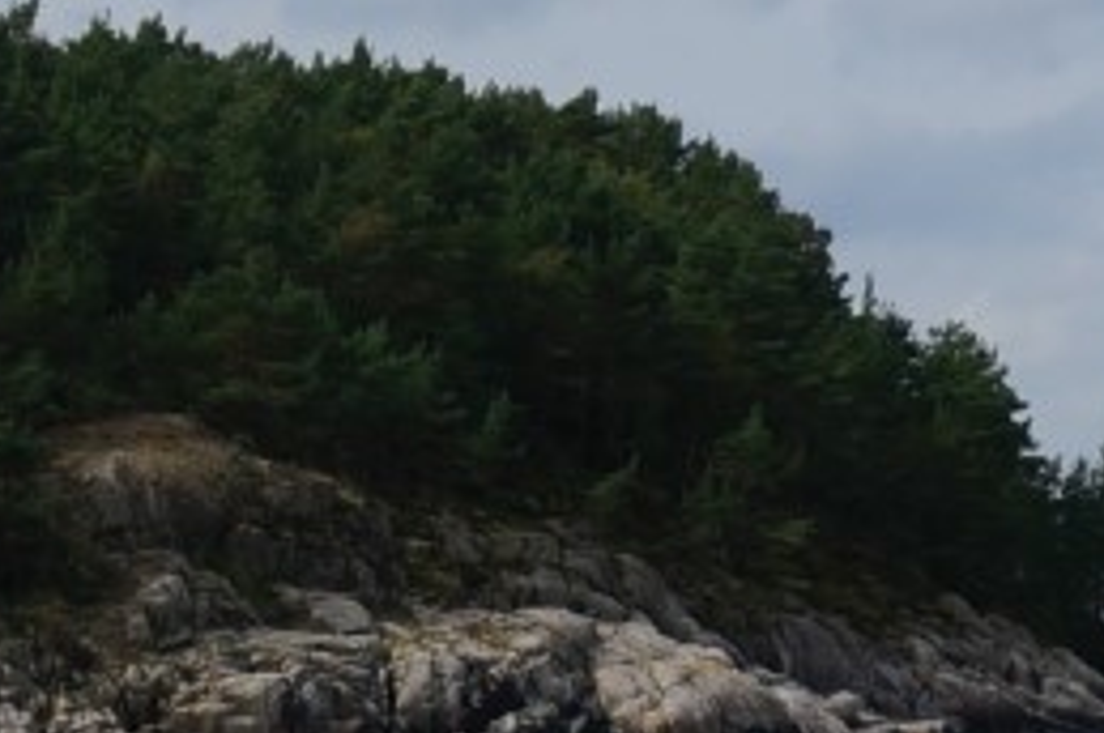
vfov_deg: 6.2
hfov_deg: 9.2
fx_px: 6799
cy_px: 347
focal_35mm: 222
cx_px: 136
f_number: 13
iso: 100
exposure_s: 1/160
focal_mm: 24
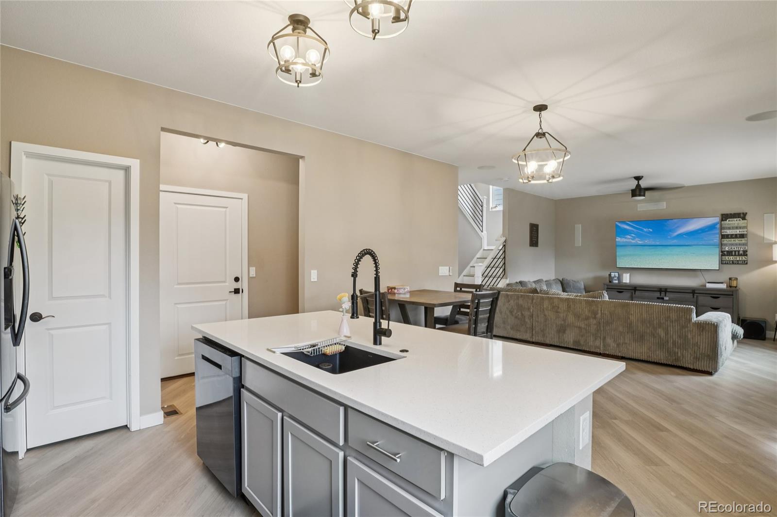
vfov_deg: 72.0
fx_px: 356
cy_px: 258
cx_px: 388
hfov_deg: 95.0
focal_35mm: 16
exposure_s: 1/20
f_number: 8
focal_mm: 11
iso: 400
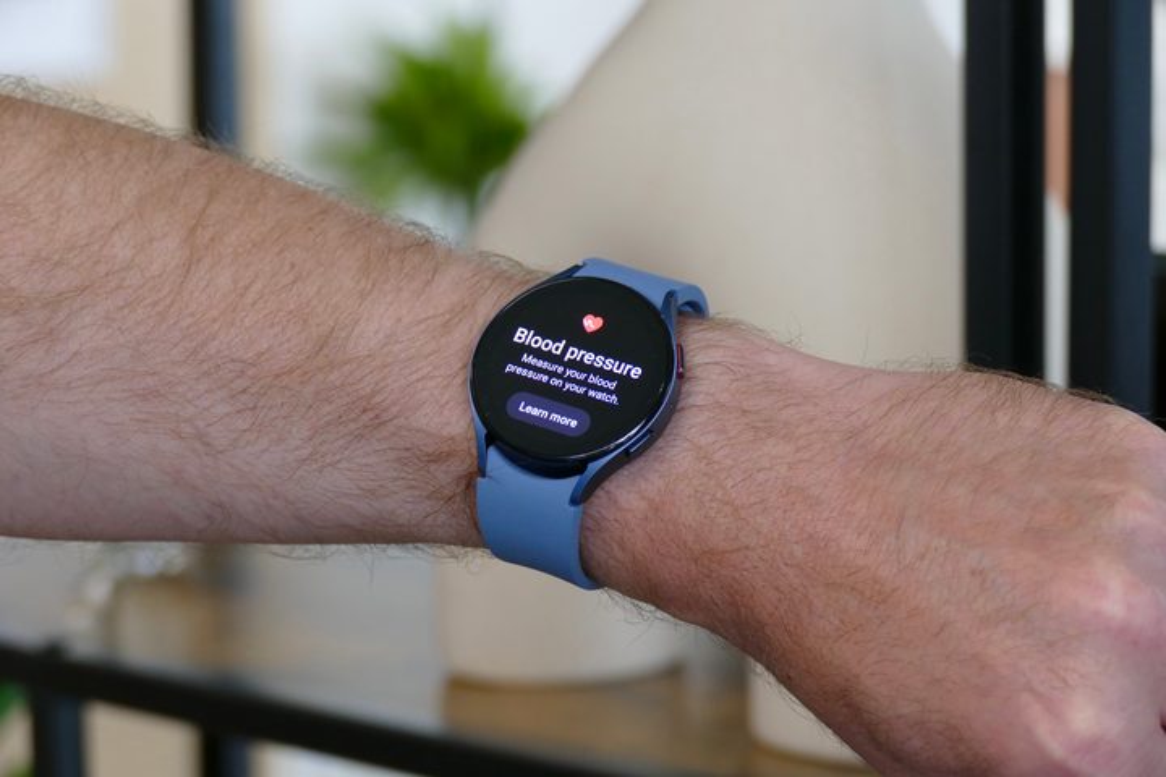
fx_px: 4502
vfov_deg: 9.9
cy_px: 388
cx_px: 583
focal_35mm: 139
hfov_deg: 14.8
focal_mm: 50.69
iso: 500
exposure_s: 1/80
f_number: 4
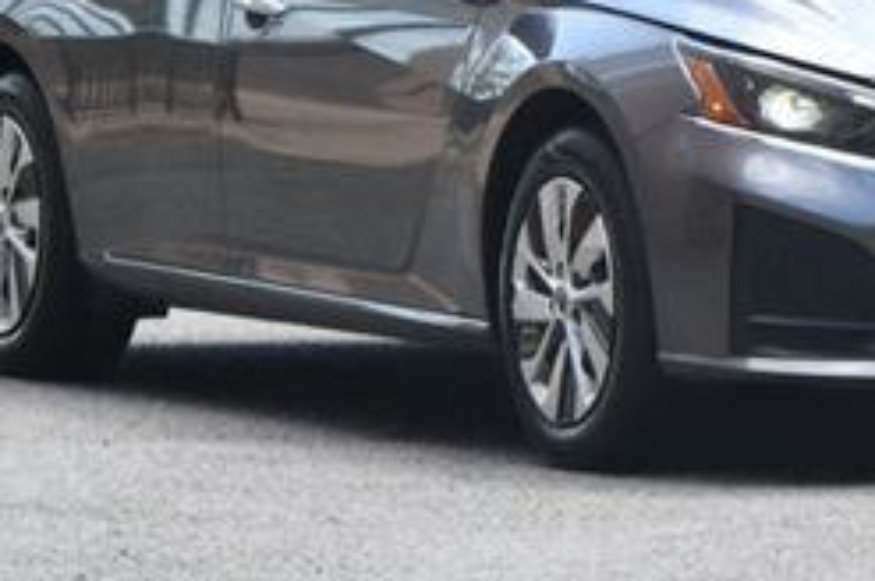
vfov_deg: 3.9
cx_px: 737
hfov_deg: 5.9
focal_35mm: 350
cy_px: -170
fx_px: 8496
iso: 200
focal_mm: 90
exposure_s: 1/250
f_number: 7.1
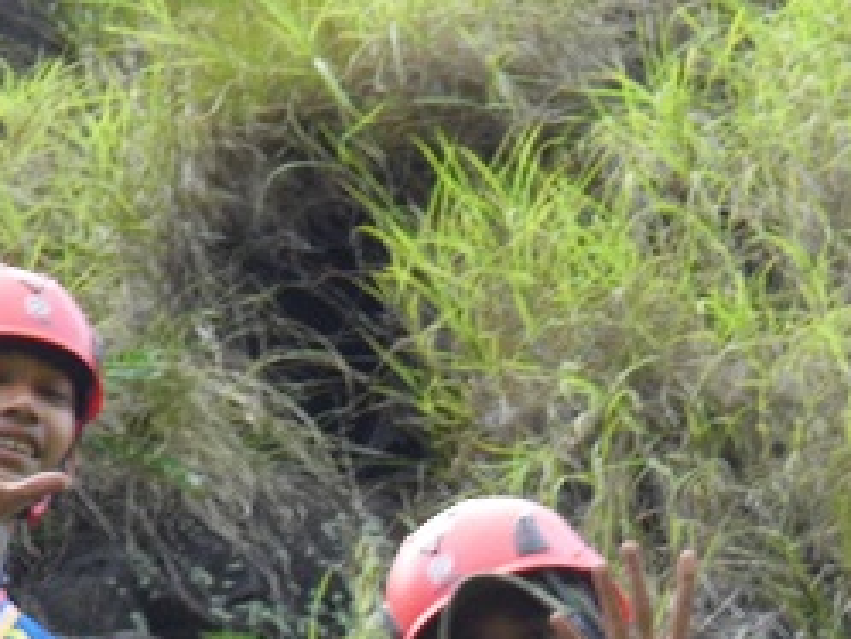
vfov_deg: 2.1
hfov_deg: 2.8
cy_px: 760
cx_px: 636
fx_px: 17119
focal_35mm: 696
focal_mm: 50.2
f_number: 5.6
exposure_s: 1/80
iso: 100
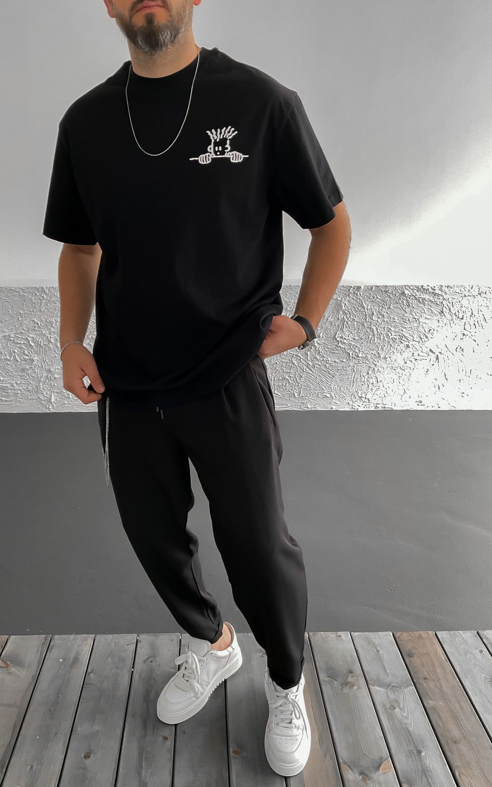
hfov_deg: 40.5
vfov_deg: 61.2
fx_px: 665
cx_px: 215
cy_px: 395
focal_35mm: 31
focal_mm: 3
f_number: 1.8
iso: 64
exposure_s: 1/80
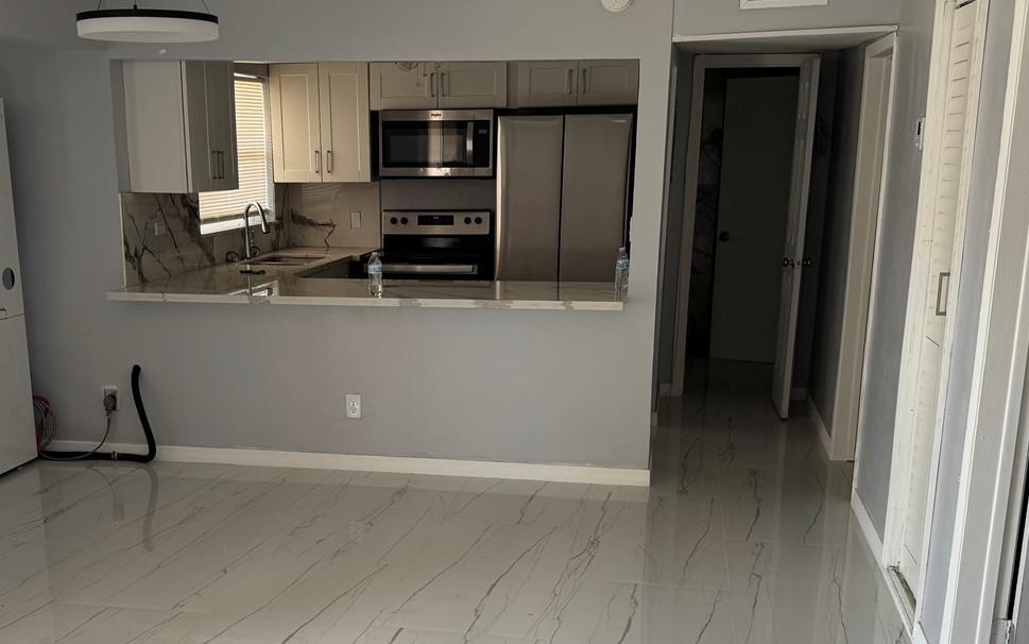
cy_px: 451
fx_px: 1178
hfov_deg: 46.9
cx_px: 408
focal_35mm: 42
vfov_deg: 30.2
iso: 64
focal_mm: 6.76
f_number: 1.78
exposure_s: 1/121
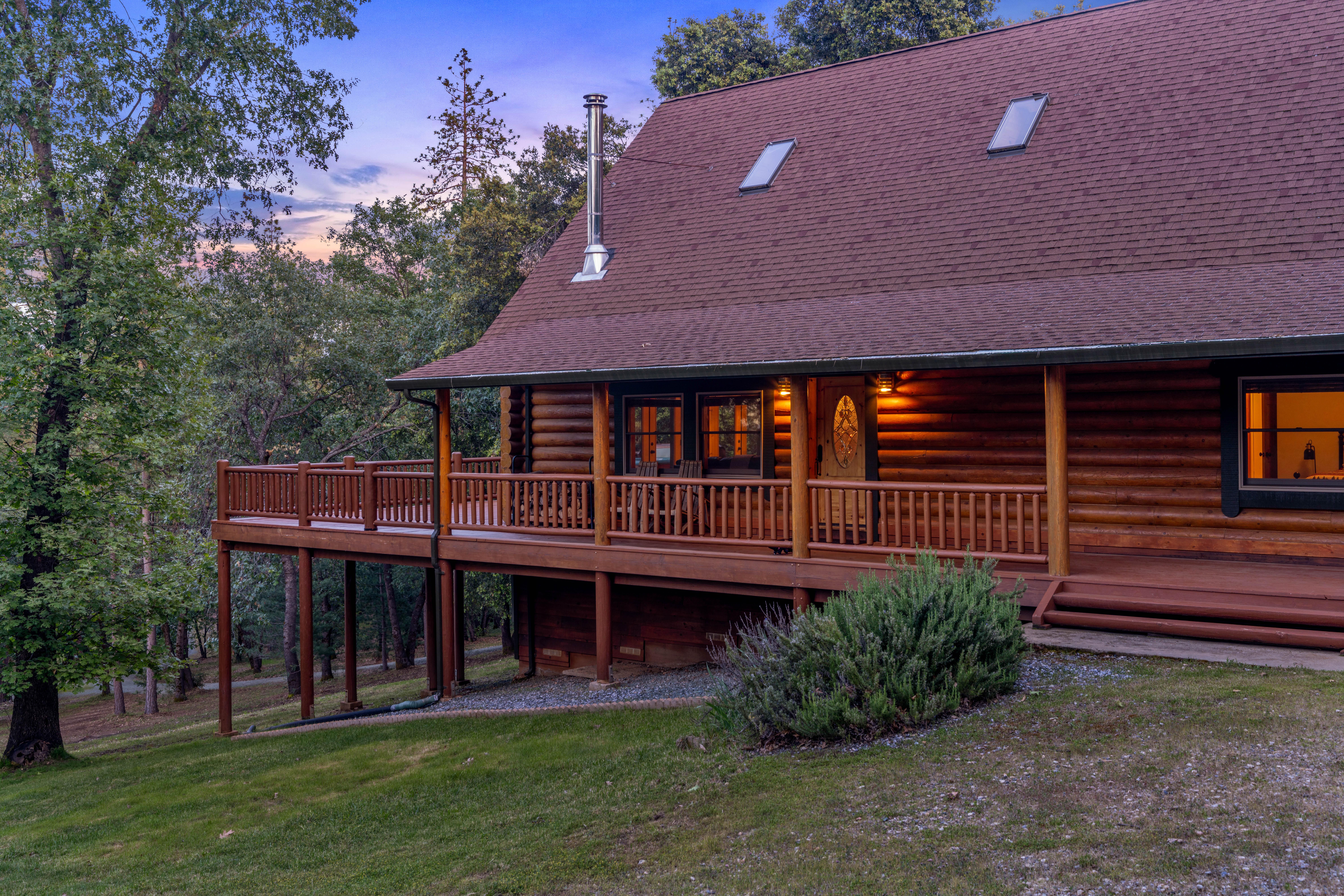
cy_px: 448
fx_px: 1307
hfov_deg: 54.4
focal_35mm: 35
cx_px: 672
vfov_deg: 37.9
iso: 50
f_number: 8
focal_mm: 35
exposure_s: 1
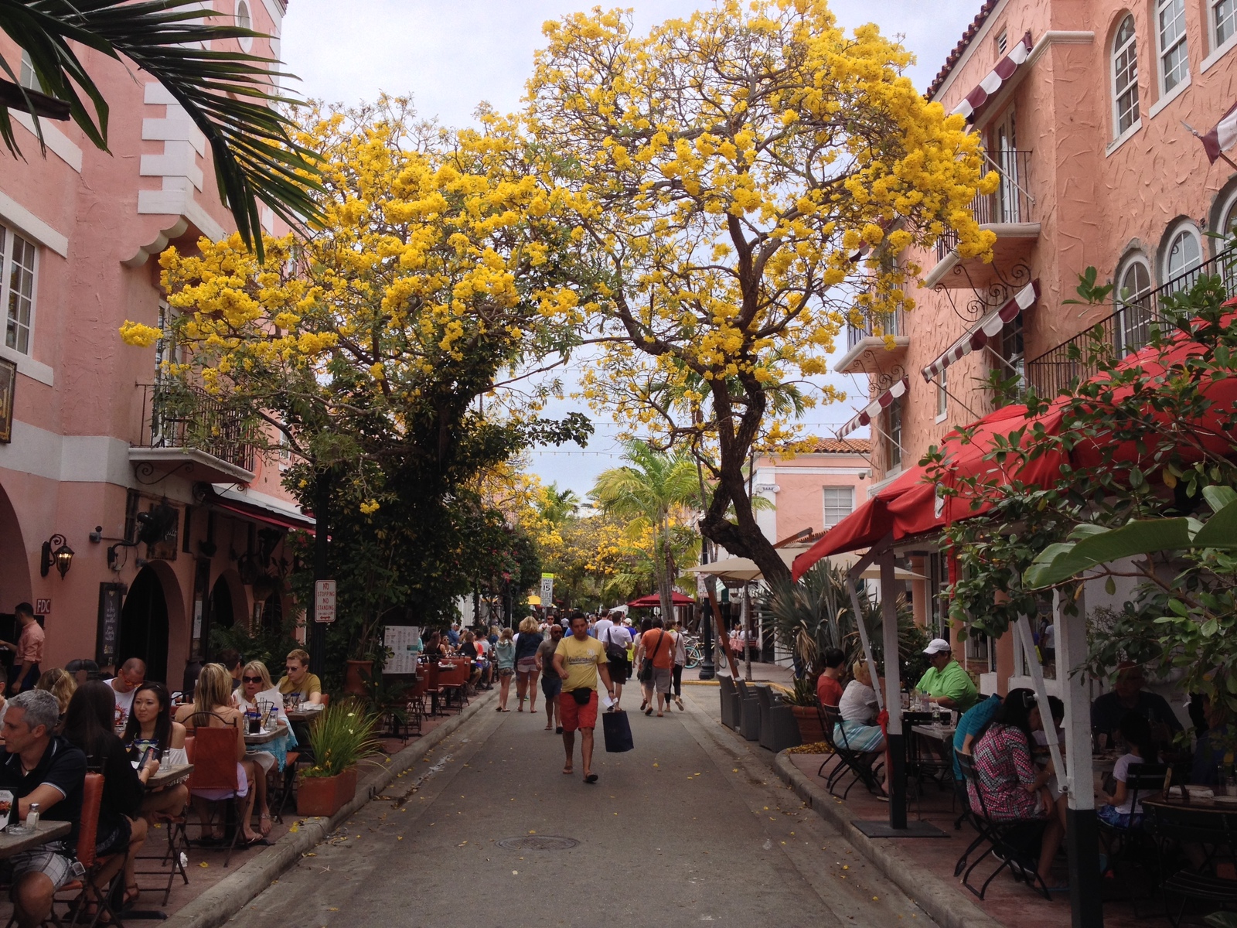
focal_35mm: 35
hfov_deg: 52.6
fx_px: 1251
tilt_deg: +5.6
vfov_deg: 40.7
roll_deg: -0.1
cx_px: 618
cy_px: 464
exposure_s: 1/951
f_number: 2.4
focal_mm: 4.28
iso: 50
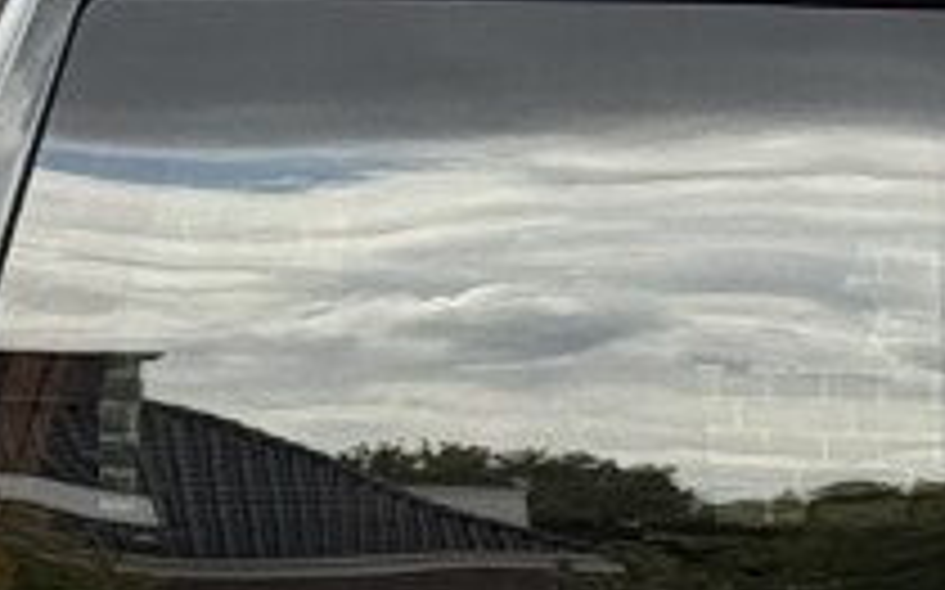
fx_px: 8983
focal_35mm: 349
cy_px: 1811
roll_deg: -0.7
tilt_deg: -5.4
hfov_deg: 5.9
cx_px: 1854
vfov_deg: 3.7
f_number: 1.78
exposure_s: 1/447
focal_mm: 6.76
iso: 64
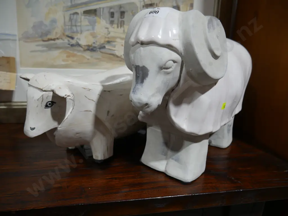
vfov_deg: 49.8
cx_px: 144
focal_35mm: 28
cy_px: 108
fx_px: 233
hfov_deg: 63.4
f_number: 3.5
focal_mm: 14
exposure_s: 1/60
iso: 200
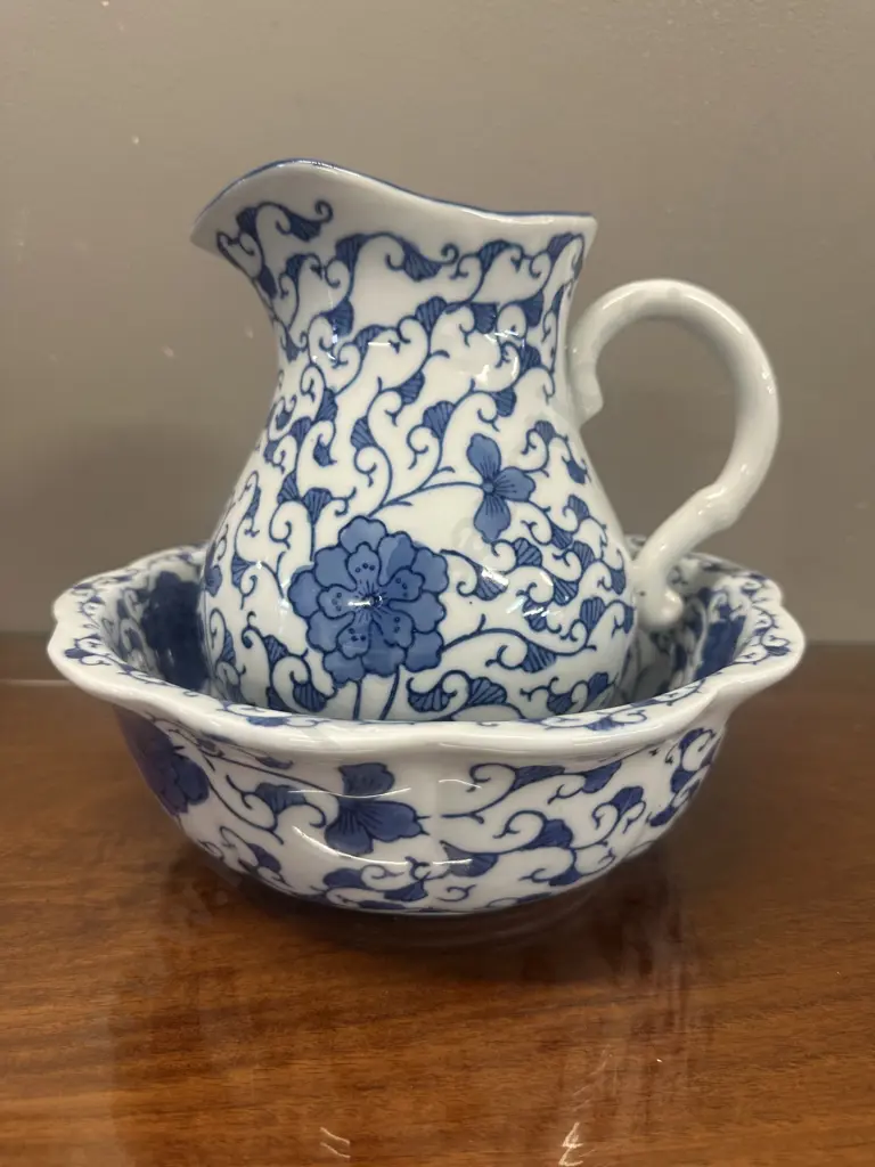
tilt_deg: -15.2
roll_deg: -0.7
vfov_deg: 71.6
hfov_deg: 56.8
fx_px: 809
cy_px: 584
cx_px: 438
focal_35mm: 24
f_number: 1.78
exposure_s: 1/50
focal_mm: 6.86
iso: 160
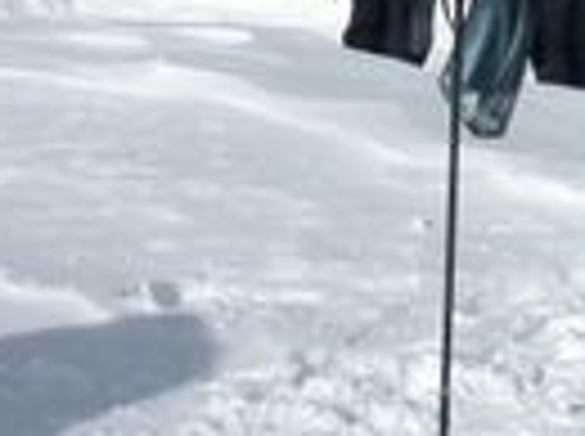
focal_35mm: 138
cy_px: -247
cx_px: 770
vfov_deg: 10.3
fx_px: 2328
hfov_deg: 13.8
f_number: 6.3
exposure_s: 1/1300
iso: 80
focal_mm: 5.7
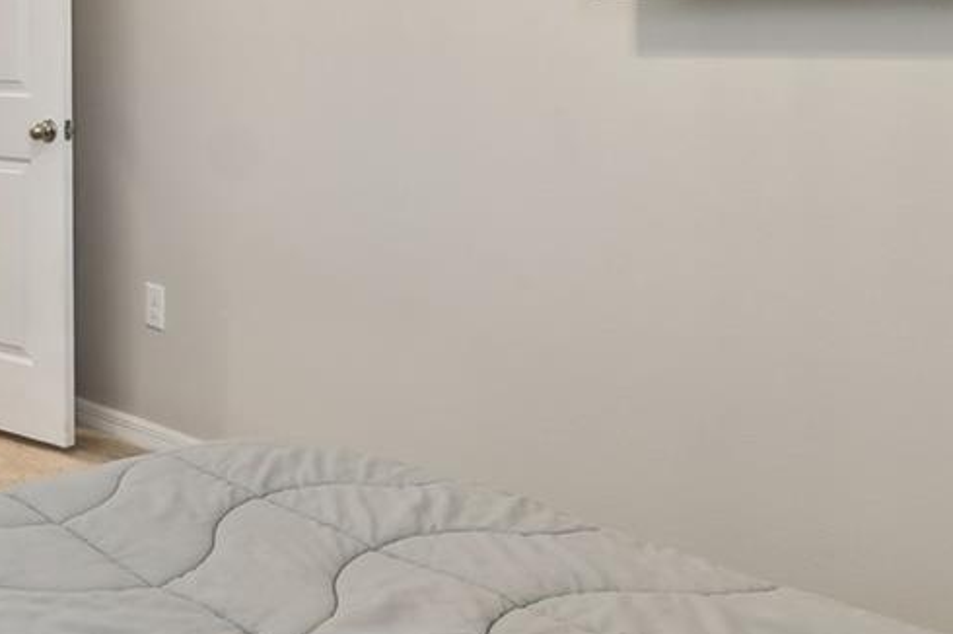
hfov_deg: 37.2
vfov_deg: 26.4
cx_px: 56
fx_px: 1296
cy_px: 35
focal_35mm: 49
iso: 100
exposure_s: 1/10
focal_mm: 10
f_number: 7.1
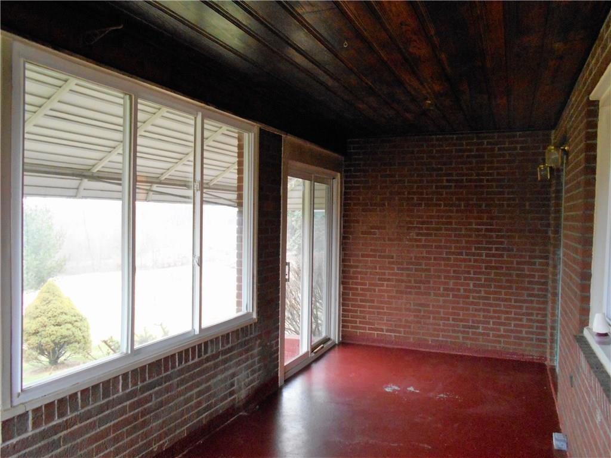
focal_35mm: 26
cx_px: 306
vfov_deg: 53.0
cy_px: 229
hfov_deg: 67.3
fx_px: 459
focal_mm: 4.6
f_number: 3.2
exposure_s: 1/25
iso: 400
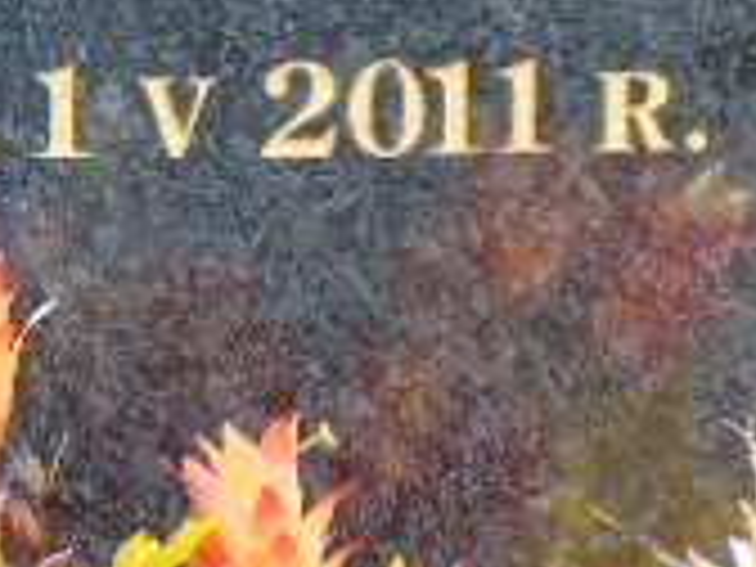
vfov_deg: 3.2
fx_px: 10286
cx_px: -387
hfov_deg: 4.2
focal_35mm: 471
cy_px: 32
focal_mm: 22
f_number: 4.6
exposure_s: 1/50
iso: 80
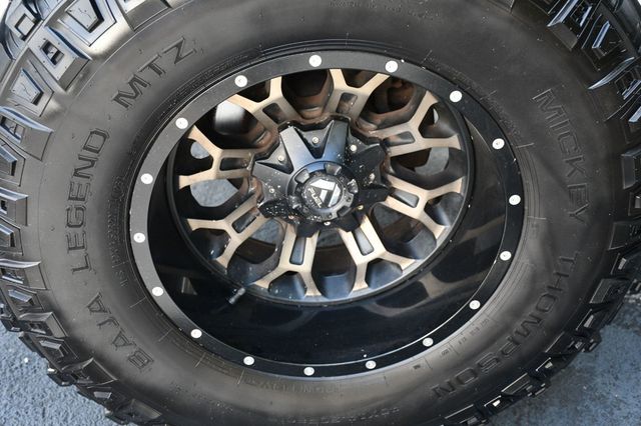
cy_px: 213
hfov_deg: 38.2
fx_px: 925
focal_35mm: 52
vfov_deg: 26.0
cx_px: 320
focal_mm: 35
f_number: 4.2
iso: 720
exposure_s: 1/250
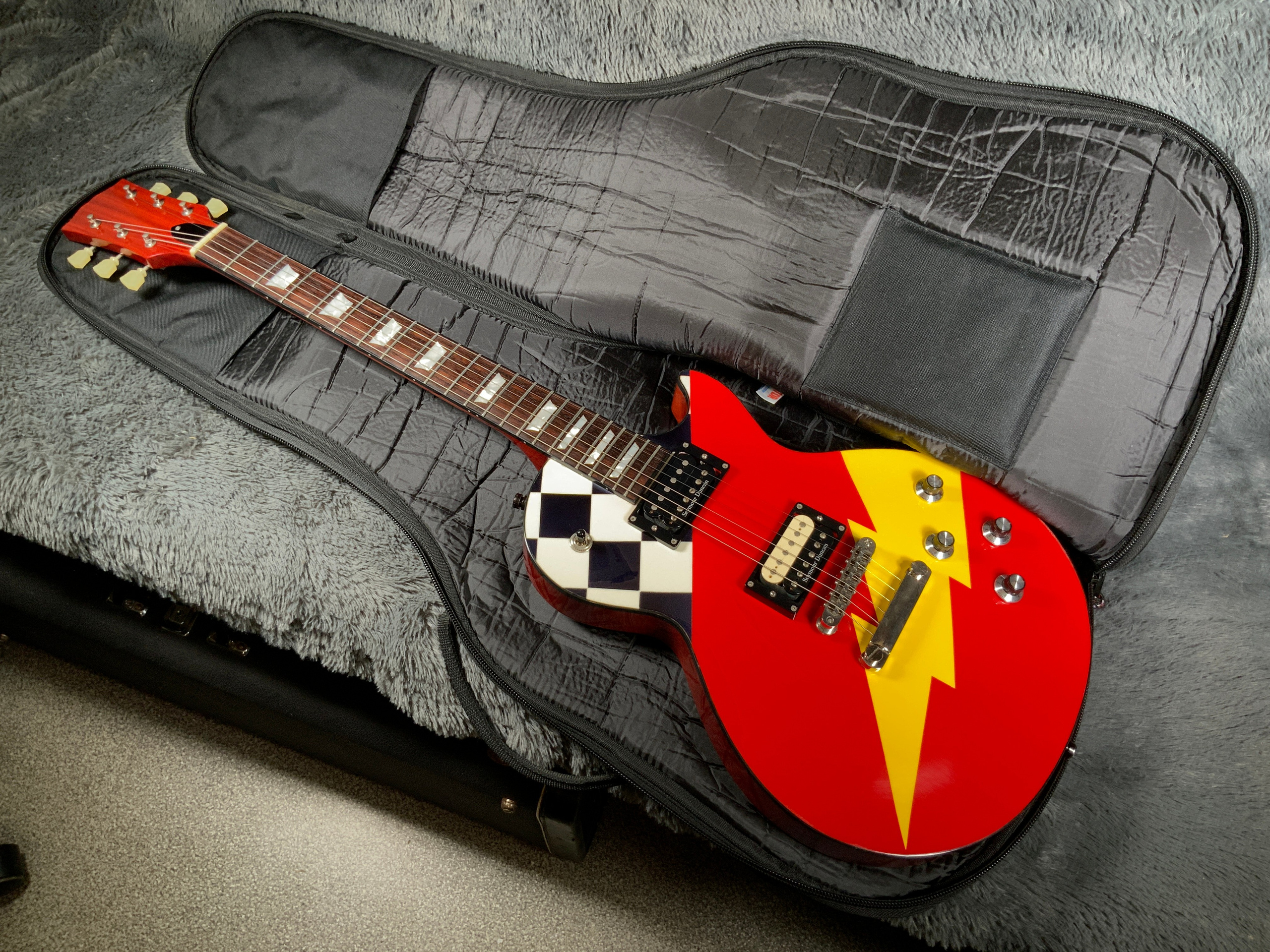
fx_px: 1064
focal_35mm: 29
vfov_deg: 48.2
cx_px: 635
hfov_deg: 61.7
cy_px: 476
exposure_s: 1/104
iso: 64
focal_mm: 3
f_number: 1.8
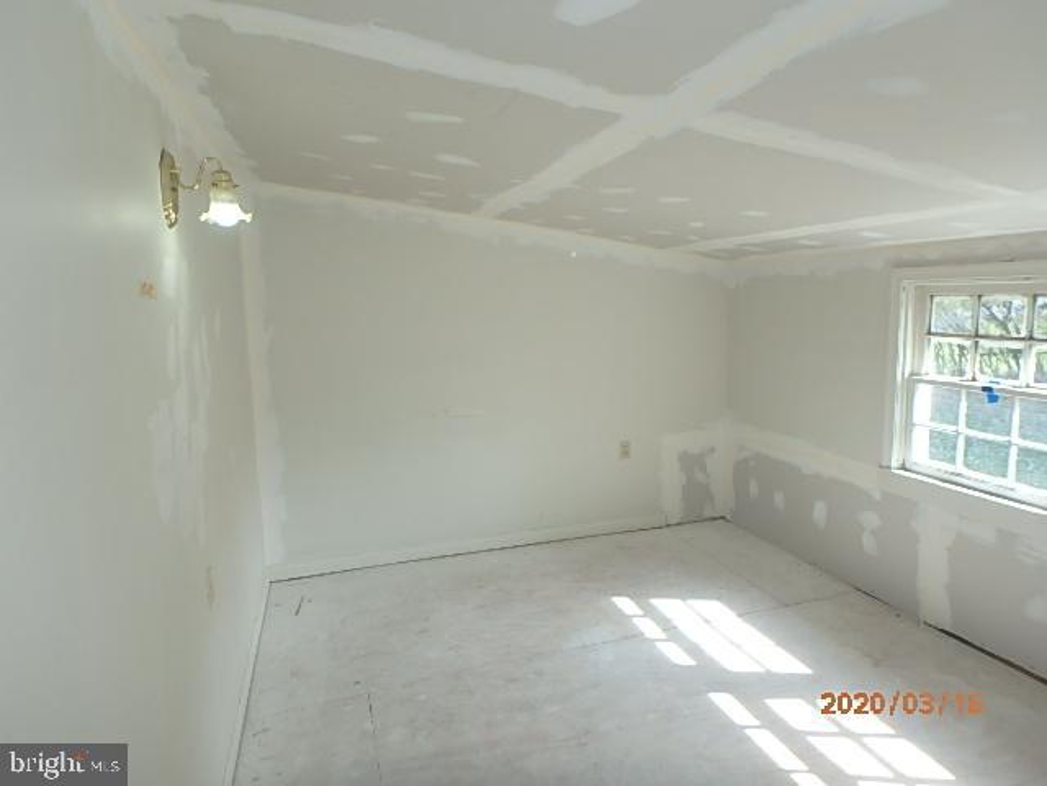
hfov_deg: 79.0
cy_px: 393
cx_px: 524
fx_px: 635
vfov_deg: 63.4
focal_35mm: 21
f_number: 3.5
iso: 125
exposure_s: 1/100
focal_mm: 3.7
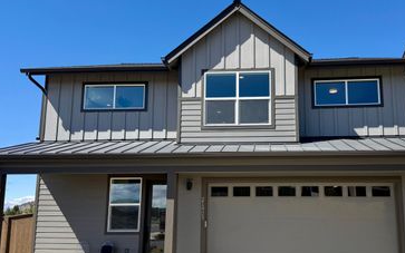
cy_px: 147
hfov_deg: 54.9
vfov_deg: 36.2
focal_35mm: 35
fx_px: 386
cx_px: 243
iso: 80
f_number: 1.78
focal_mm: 6.76
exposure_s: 1/3759
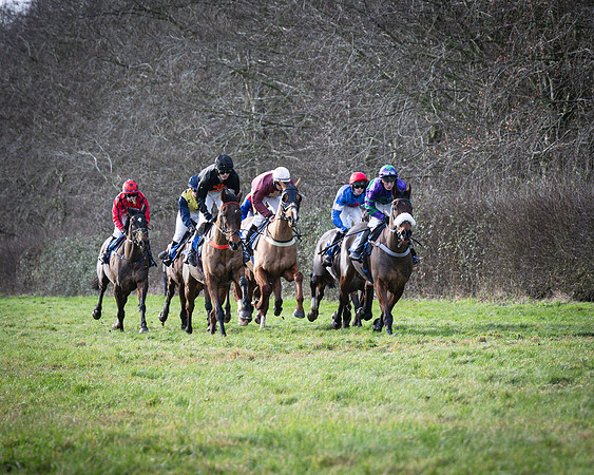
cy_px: 149
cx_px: 381
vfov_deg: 6.3
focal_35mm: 247
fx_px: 4338
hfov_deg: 7.8
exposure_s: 1/2000
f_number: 2.8
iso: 400
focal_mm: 79
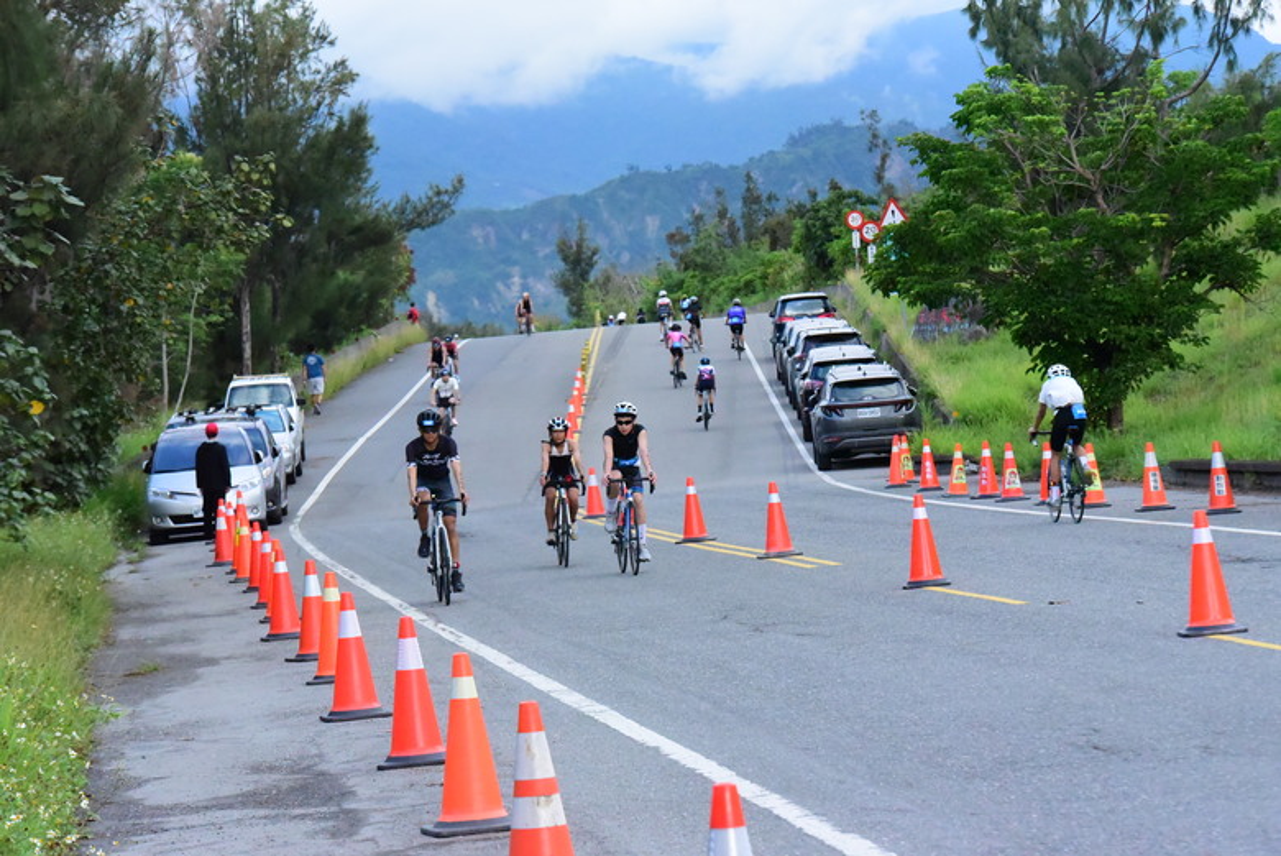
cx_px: 640
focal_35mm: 145
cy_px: 428
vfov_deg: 9.5
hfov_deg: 14.1
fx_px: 5162
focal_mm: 145
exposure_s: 1/4000
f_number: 10
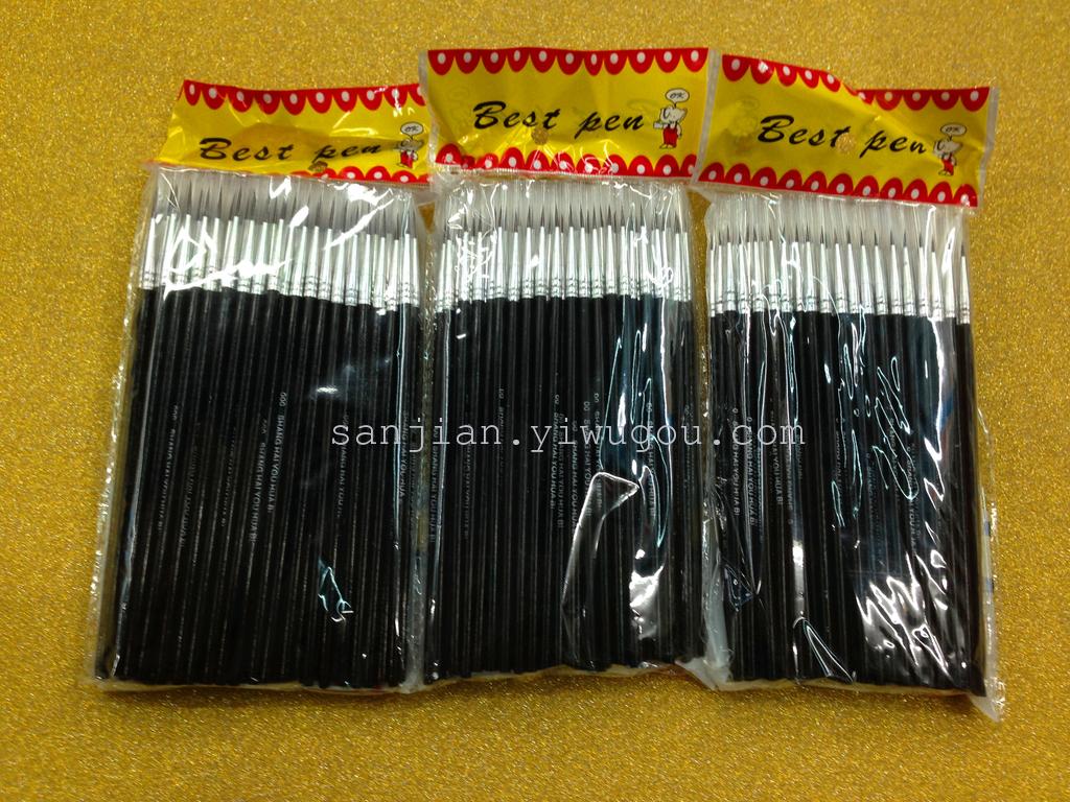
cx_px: 535
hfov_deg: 55.4
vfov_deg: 42.9
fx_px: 1020
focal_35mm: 33
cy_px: 401
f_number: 2.4
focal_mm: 4.12
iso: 64
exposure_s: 1/20
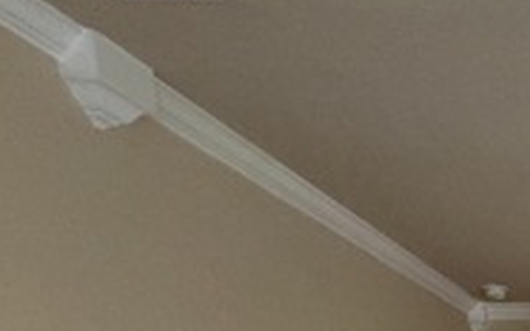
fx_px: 736
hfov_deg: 26.8
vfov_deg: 19.0
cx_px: 812
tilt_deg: -7.5
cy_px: 602
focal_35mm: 51
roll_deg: +0.4
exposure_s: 1/41
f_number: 2.2
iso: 320
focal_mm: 2.22
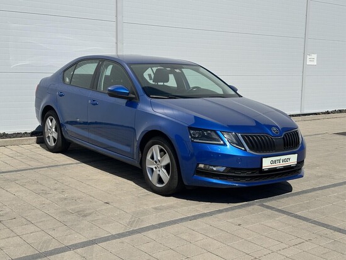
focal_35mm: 48
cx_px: 173
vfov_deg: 30.3
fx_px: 480
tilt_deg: -7.7
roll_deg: -0.8
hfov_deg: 39.6
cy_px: 130
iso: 64
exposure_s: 1/7092
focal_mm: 6.86
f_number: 1.78
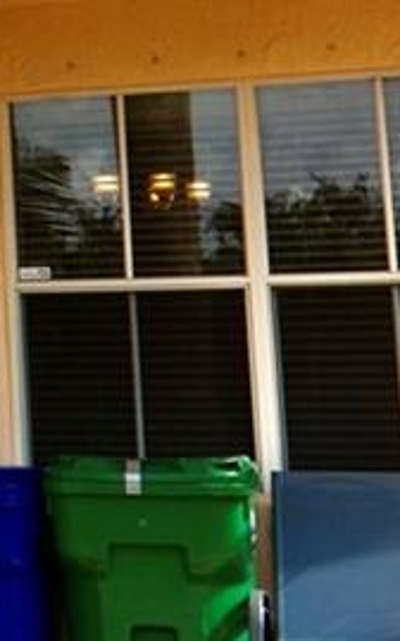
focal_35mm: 109
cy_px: 42
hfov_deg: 10.1
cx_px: -626
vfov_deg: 18.7
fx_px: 1902
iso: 110
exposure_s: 1/250
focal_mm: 12
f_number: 8
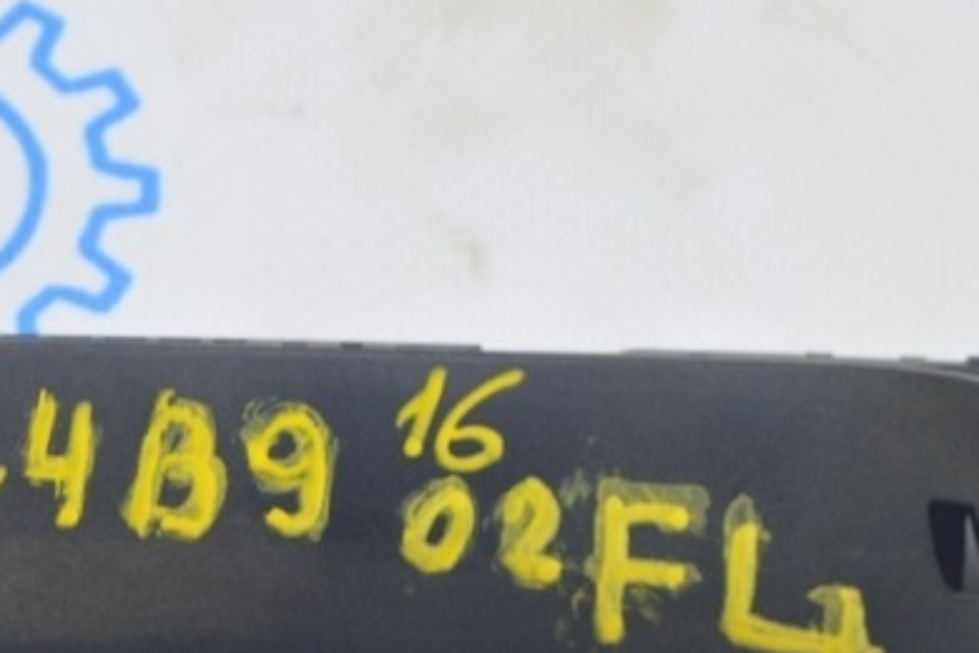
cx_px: 349
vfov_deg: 7.6
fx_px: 4922
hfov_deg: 11.4
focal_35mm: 181
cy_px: 466
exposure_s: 1/20
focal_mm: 46
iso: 400
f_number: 5.6
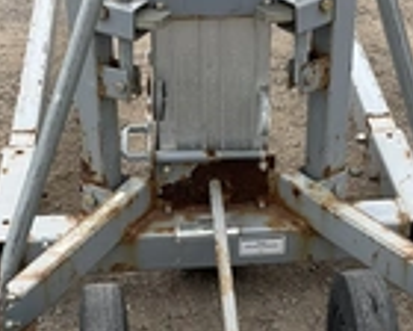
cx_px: 215
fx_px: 990
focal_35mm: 81
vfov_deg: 18.9
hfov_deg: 23.6
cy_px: 192
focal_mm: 3
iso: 25
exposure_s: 1/869
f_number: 1.8
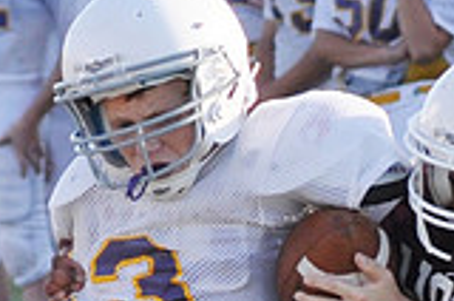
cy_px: 524
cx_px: 165
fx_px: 8193
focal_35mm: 651
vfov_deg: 2.1
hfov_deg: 3.2
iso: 400
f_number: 5
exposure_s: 1/1250
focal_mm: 120
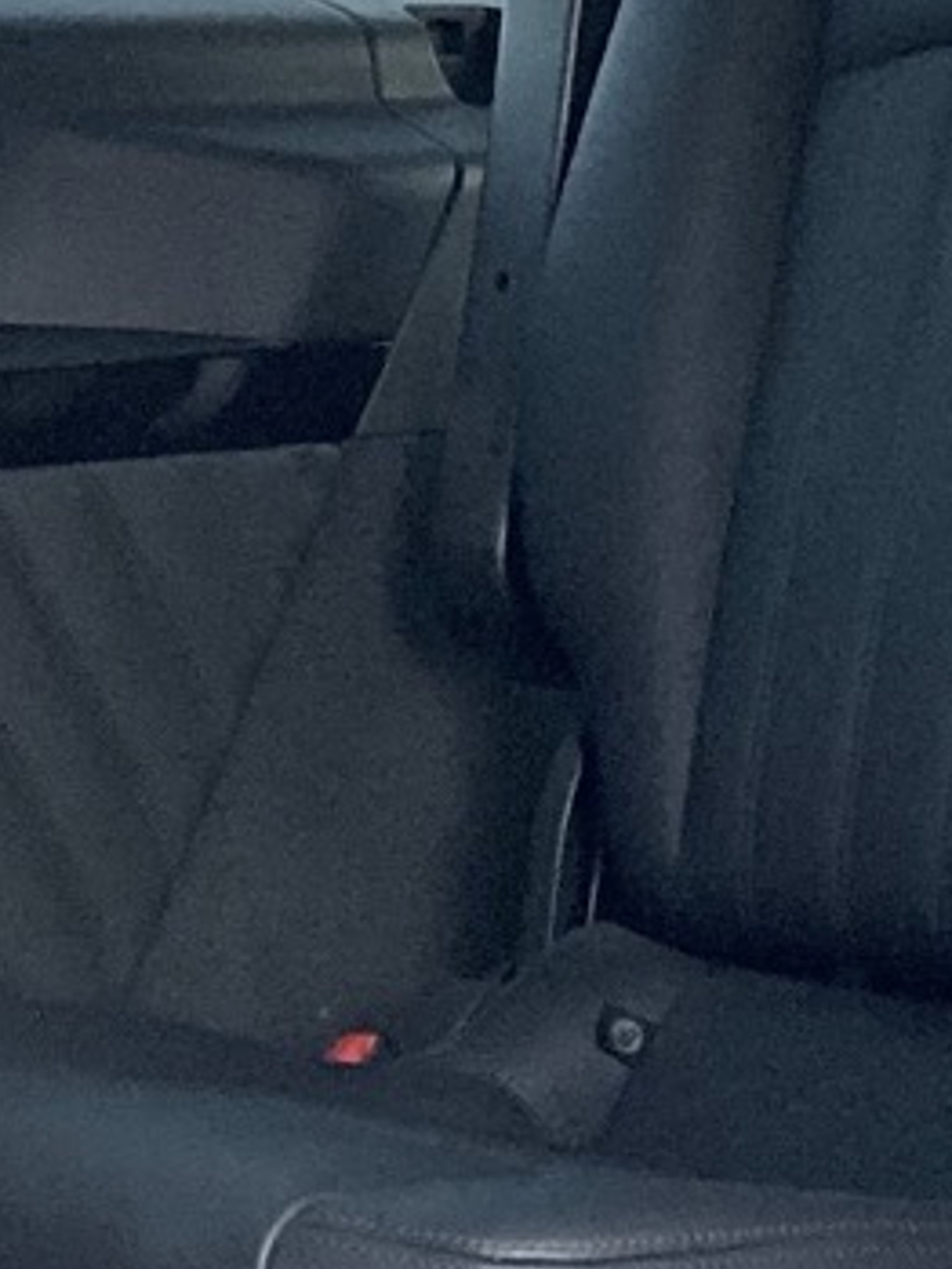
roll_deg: -1.5
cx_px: 458
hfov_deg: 9.9
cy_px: -225
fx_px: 5497
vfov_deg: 12.9
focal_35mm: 150
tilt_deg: +2.4
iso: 500
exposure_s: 1/60
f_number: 1.8
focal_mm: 4.25
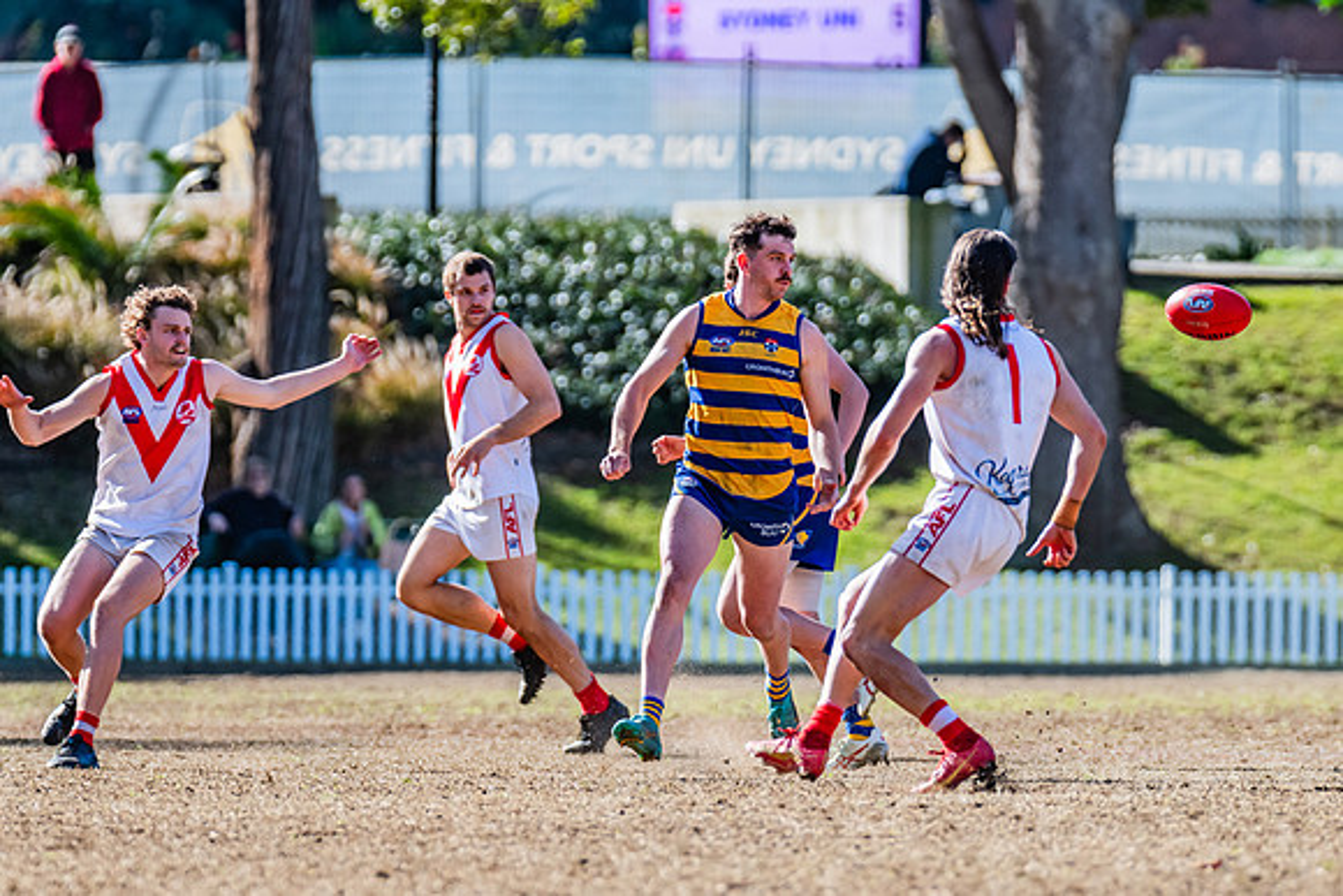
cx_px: 776
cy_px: 518
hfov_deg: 4.4
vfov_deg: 2.9
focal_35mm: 474
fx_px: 17673
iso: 800
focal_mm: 410
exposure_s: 1/1600
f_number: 6.3
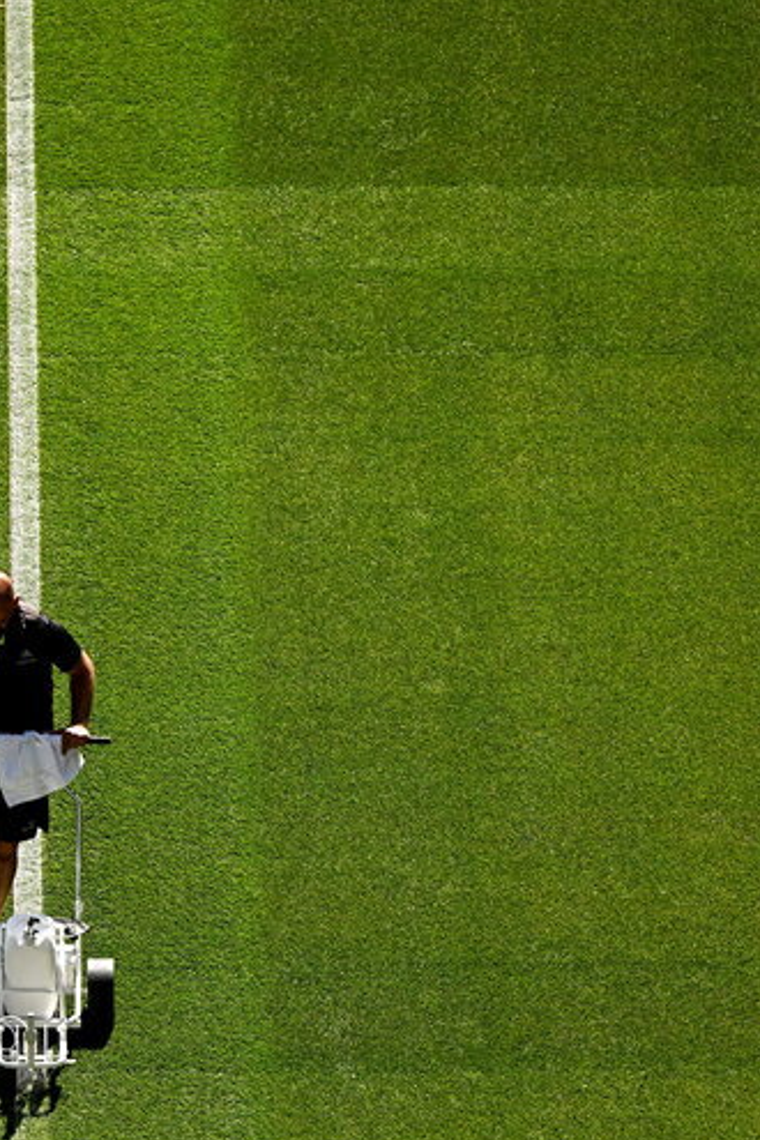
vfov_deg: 5.0
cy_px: 970
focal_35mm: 414
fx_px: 13109
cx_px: 38
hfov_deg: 3.3
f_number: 4
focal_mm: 200
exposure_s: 1/2000
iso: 160
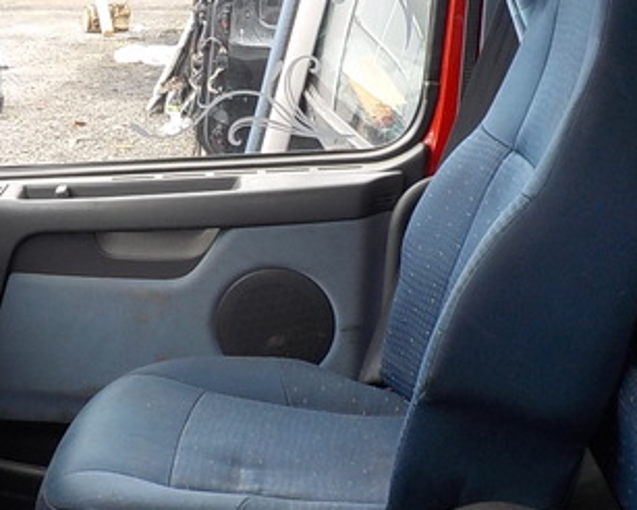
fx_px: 1151
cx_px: 181
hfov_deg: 30.6
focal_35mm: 61
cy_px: 149
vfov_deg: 24.8
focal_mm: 4.1
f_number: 3.3
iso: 125
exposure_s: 1/60
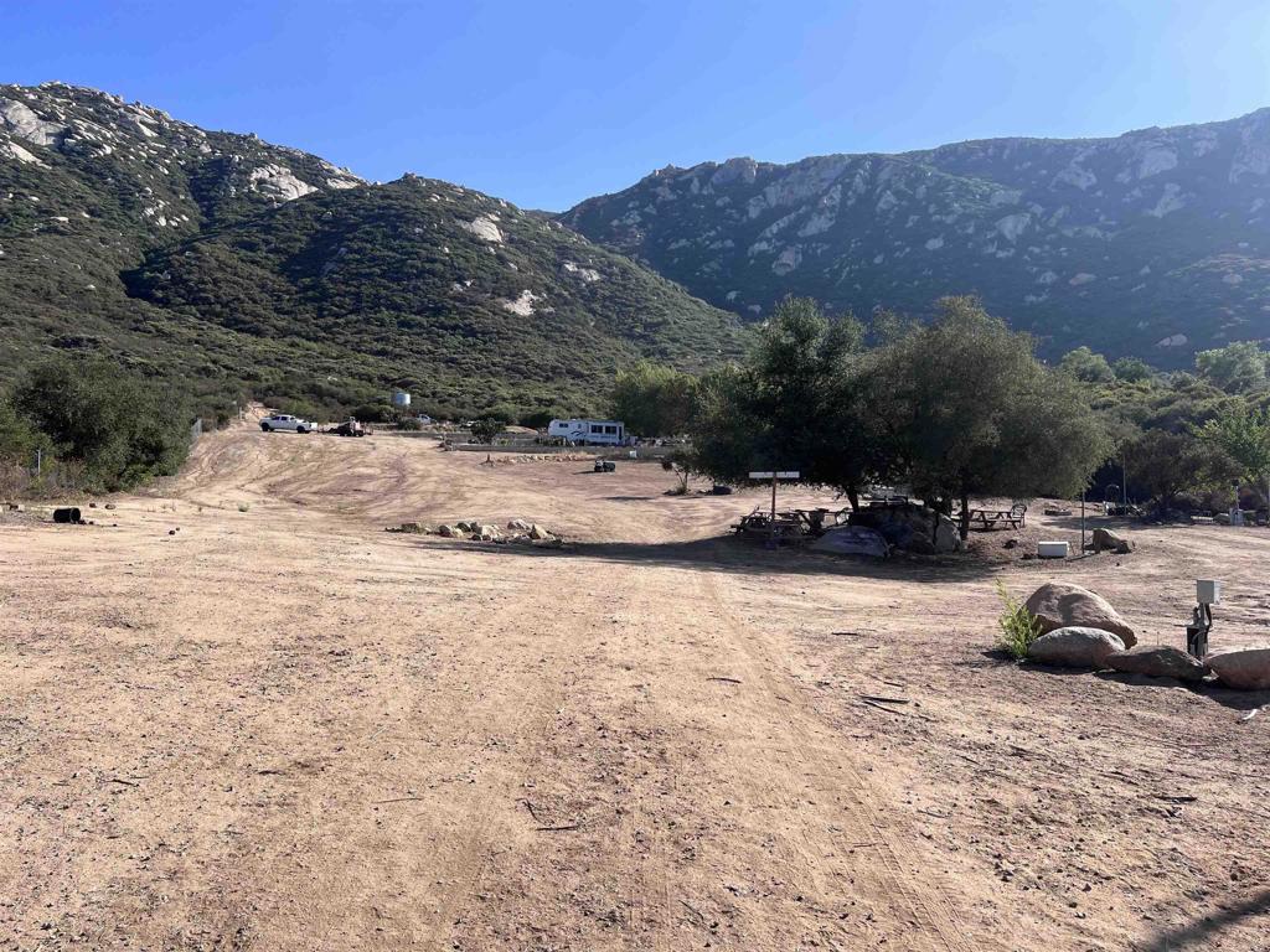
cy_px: 476
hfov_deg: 67.3
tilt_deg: +1.2
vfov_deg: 53.1
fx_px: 954
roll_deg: +1.2
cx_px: 635
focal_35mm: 26
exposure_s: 1/3460
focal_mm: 5.7
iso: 50
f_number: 1.5
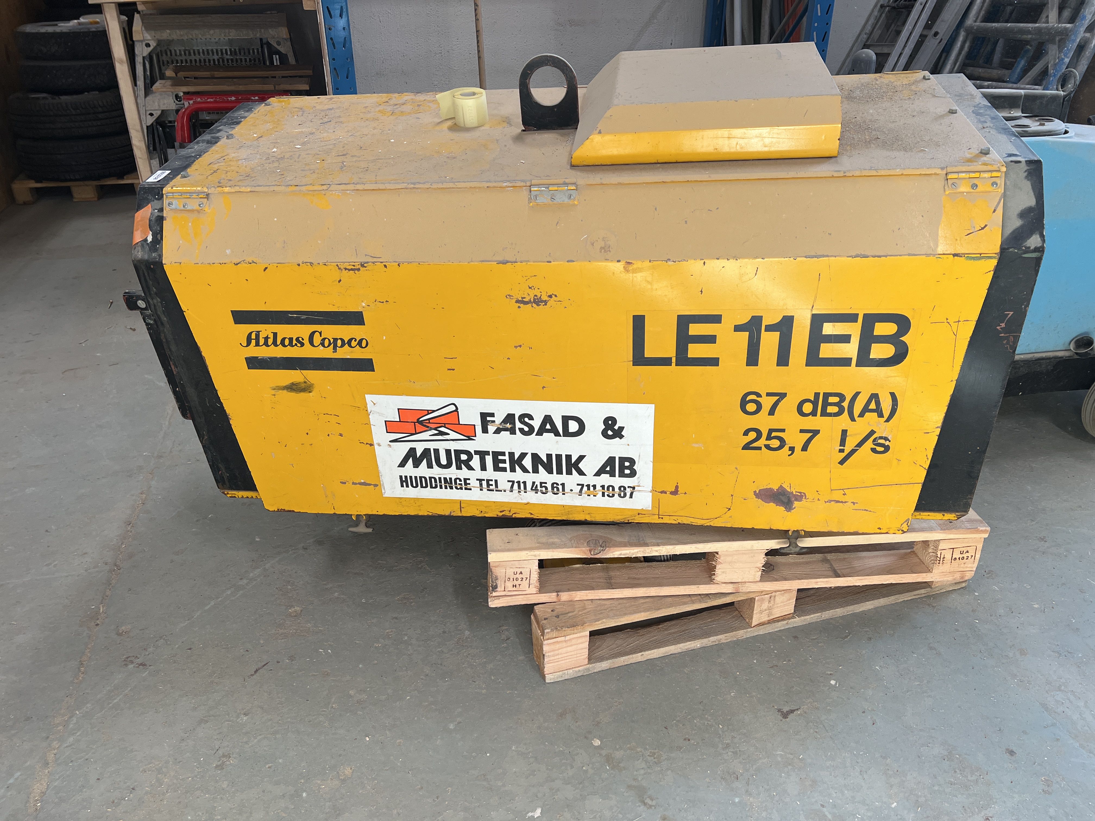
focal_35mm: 26
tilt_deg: -28.1
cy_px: 410
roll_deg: +0.1
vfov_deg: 53.1
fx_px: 822
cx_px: 548
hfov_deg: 67.3
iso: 100
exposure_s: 1/121
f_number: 1.5
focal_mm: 5.7
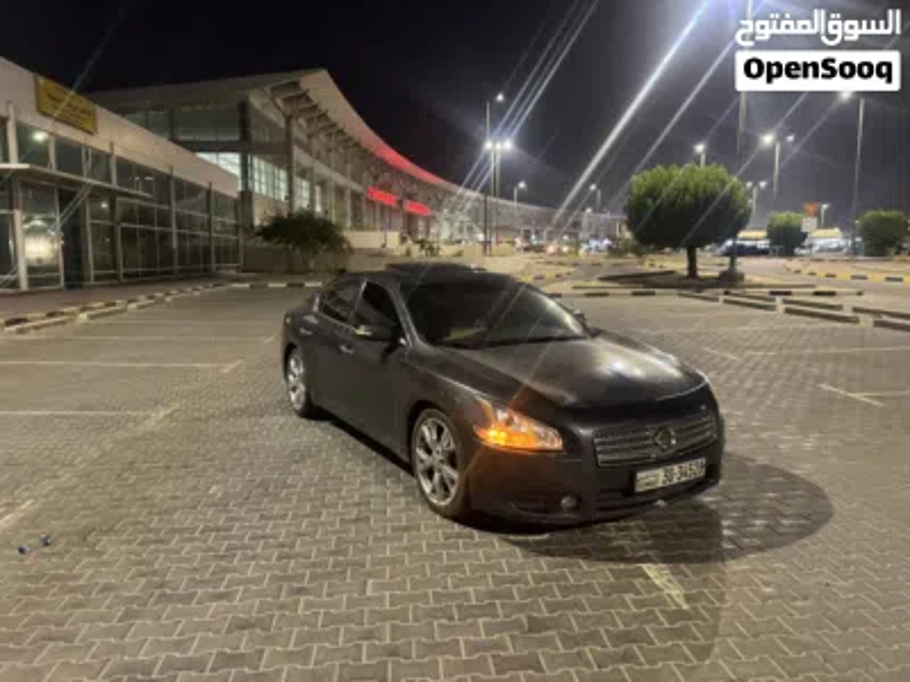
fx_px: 631
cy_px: 341
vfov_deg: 56.8
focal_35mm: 24
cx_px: 455
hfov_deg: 71.6
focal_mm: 6.76
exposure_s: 1/38
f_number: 1.78
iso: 1000
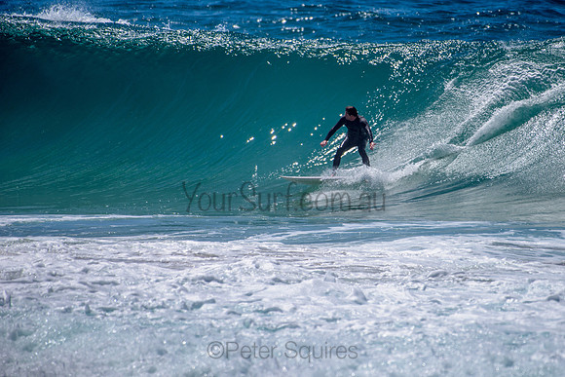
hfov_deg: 3.4
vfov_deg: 2.2
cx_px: 346
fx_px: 9620
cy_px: 146
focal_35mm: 613
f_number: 5.6
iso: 64
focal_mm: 500
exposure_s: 1/2000
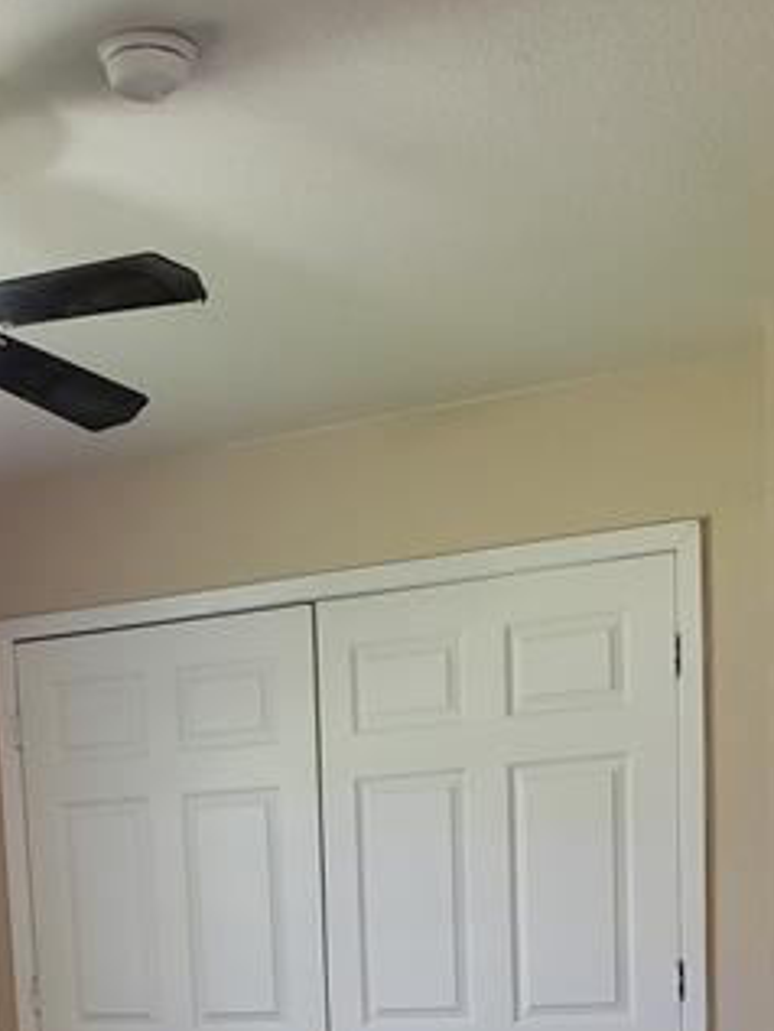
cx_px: 228
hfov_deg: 23.1
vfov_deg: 27.6
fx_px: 1877
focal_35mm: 63
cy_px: 1184
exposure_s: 1/60
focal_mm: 4.3
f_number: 2.4
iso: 400
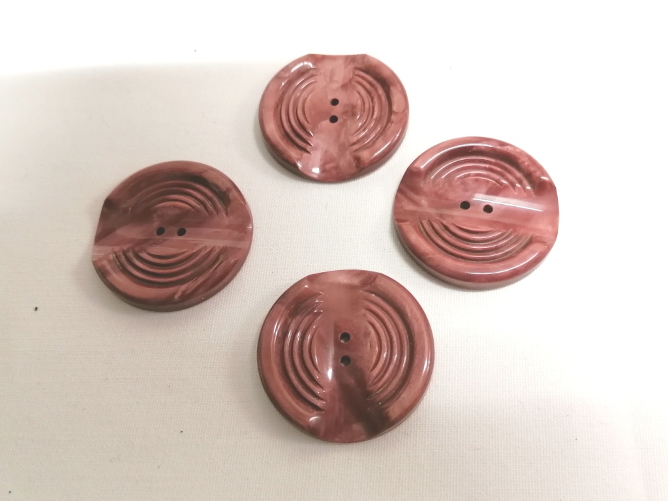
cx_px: 334
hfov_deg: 65.3
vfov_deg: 51.4
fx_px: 521
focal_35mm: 27
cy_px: 250
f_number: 1.8
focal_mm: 4.75
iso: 250
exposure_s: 1/33.3
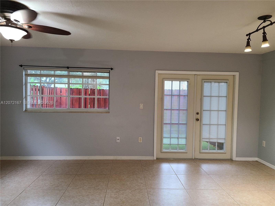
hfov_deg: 67.3
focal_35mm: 26
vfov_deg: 53.1
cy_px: 103
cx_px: 138
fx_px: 207
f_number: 1.8
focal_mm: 5.4
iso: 200
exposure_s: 1/60
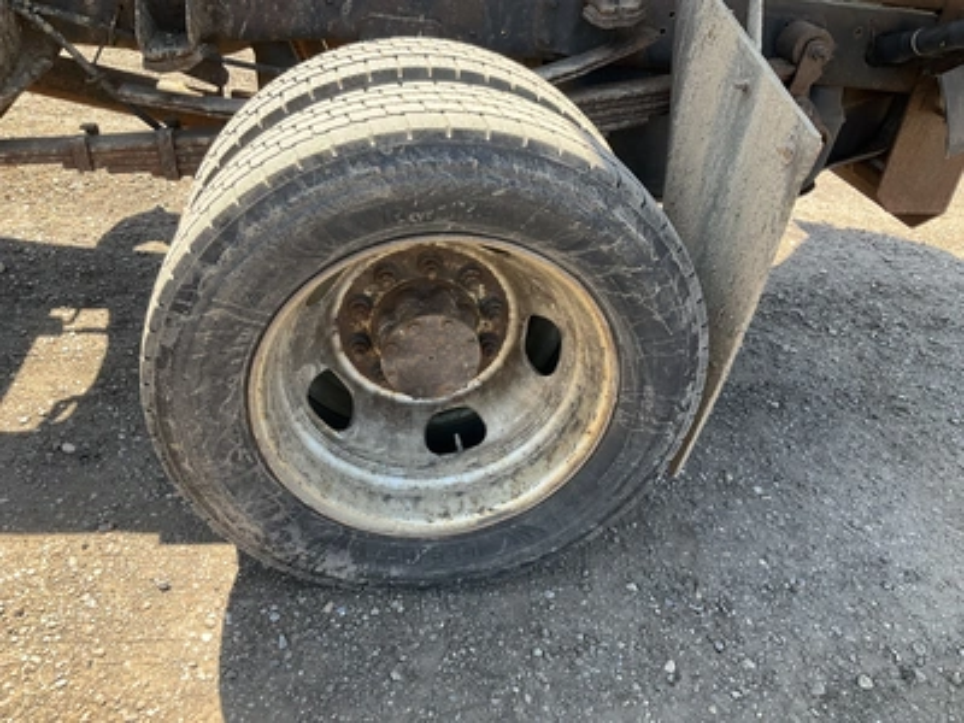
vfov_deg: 48.2
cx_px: 482
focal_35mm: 29
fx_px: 808
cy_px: 362
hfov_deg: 61.7
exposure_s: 1/250
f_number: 1.8
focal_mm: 3
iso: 25
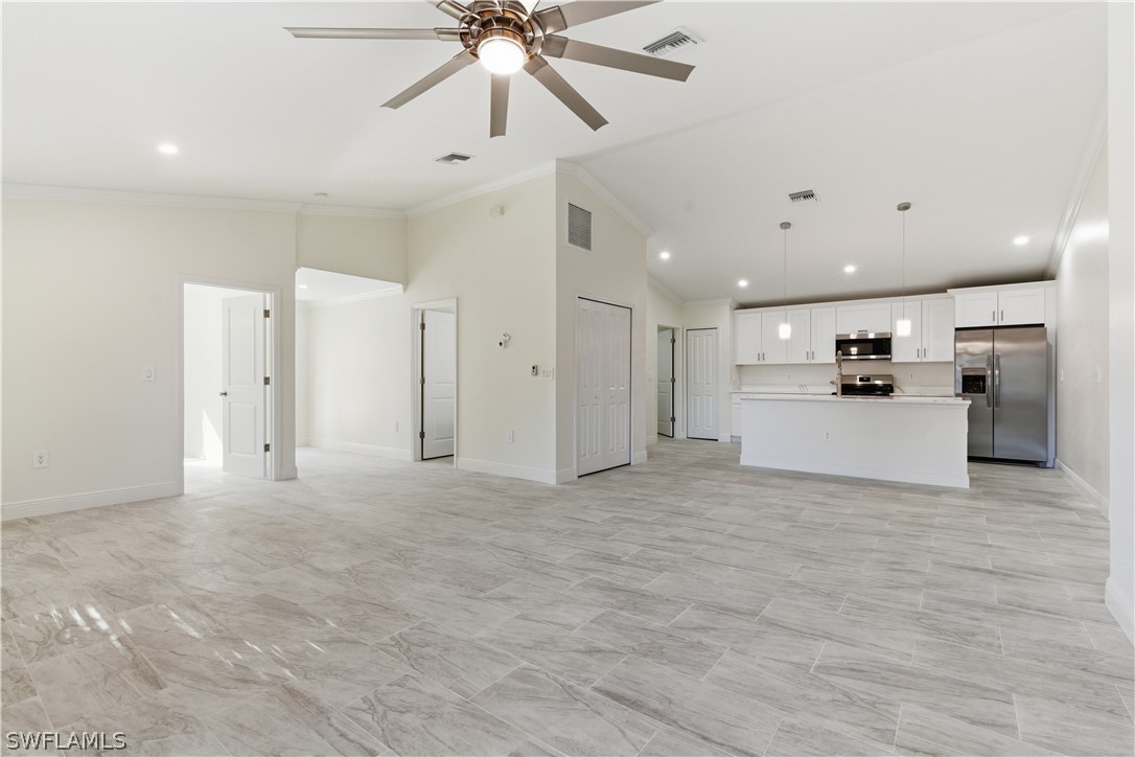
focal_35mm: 16
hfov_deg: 96.7
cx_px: 568
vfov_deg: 73.7
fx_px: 504
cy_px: 378
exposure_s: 1/50
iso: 200
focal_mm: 16
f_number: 8
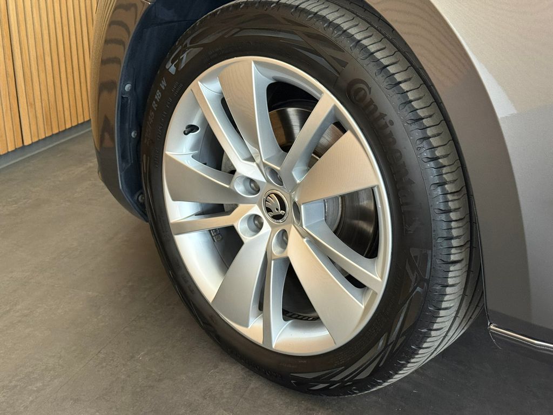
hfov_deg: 39.7
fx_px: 767
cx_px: 276
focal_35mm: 48
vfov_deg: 30.3
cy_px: 208
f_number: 1.78
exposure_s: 1/40
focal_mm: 6.76
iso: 320
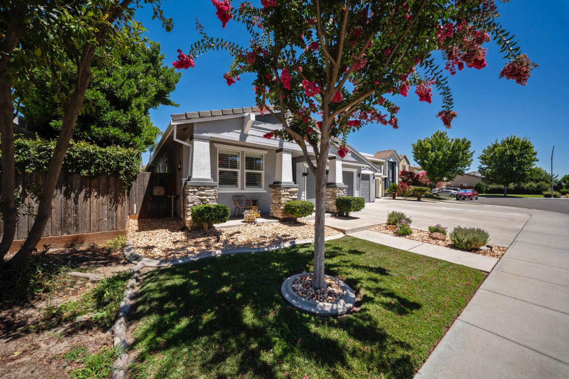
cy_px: 190
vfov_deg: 90.0
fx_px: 190
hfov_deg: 112.6
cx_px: 284
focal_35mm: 12
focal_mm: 12
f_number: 8
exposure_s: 1/800
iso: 400
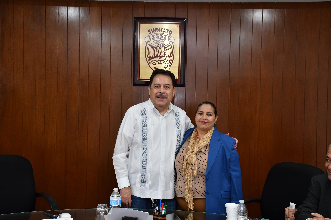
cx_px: 166
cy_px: 110
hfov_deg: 41.1
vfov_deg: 28.1
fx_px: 441
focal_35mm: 48
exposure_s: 1/100
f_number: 5.6
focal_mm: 32
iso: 1000
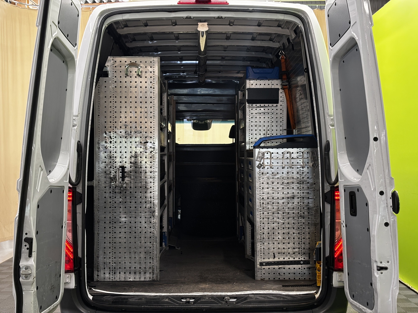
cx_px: 209
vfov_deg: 28.0
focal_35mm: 52
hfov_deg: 36.8
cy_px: 156
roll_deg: +0.4
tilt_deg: +0.0
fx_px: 628
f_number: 1.6
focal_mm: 5.96
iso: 100
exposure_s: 1/50
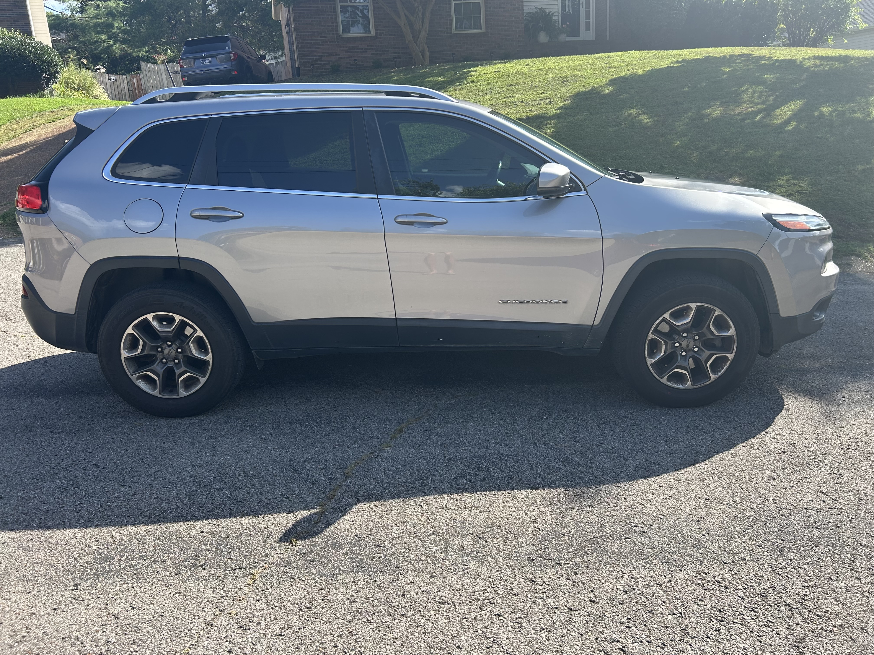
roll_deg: +4.2
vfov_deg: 53.1
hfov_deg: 67.3
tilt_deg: -14.7
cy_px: 328
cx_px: 437
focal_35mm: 26
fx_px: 656
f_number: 1.5
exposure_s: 1/1511
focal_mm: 5.7
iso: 50
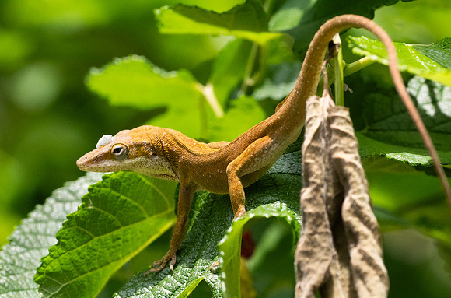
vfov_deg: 2.0
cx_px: 202
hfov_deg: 3.0
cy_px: 187
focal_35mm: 692
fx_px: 8637
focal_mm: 300
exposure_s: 1/1600
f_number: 8
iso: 1250
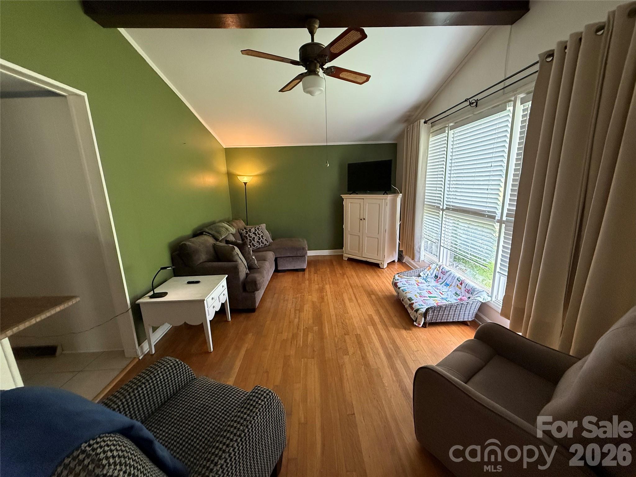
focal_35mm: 14
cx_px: 318
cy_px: 238
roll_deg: +1.8
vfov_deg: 85.7
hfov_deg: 102.1
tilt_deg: -11.7
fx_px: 257
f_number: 2.2
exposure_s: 1/120
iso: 640
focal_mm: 2.22
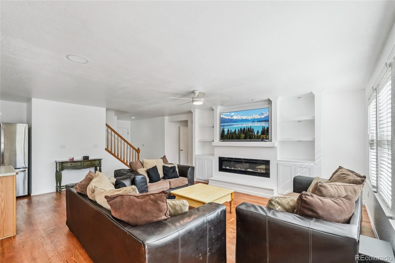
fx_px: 165
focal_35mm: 15
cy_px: 132
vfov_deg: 77.3
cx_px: 198
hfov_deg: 100.4
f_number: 8
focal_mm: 10
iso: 800
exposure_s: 1/30
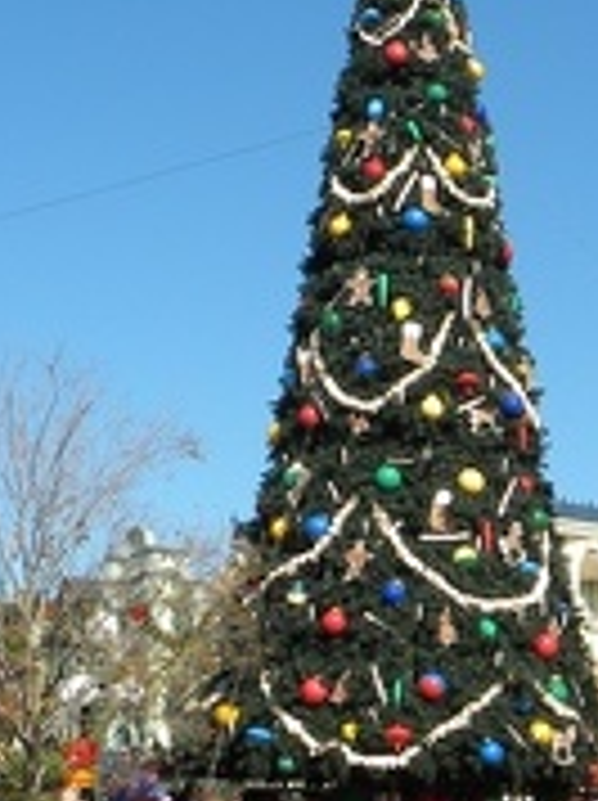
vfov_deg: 22.5
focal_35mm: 87
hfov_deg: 16.9
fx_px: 2009
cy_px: 324
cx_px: 398
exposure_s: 1/308
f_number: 5.6
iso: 64
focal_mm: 4.6
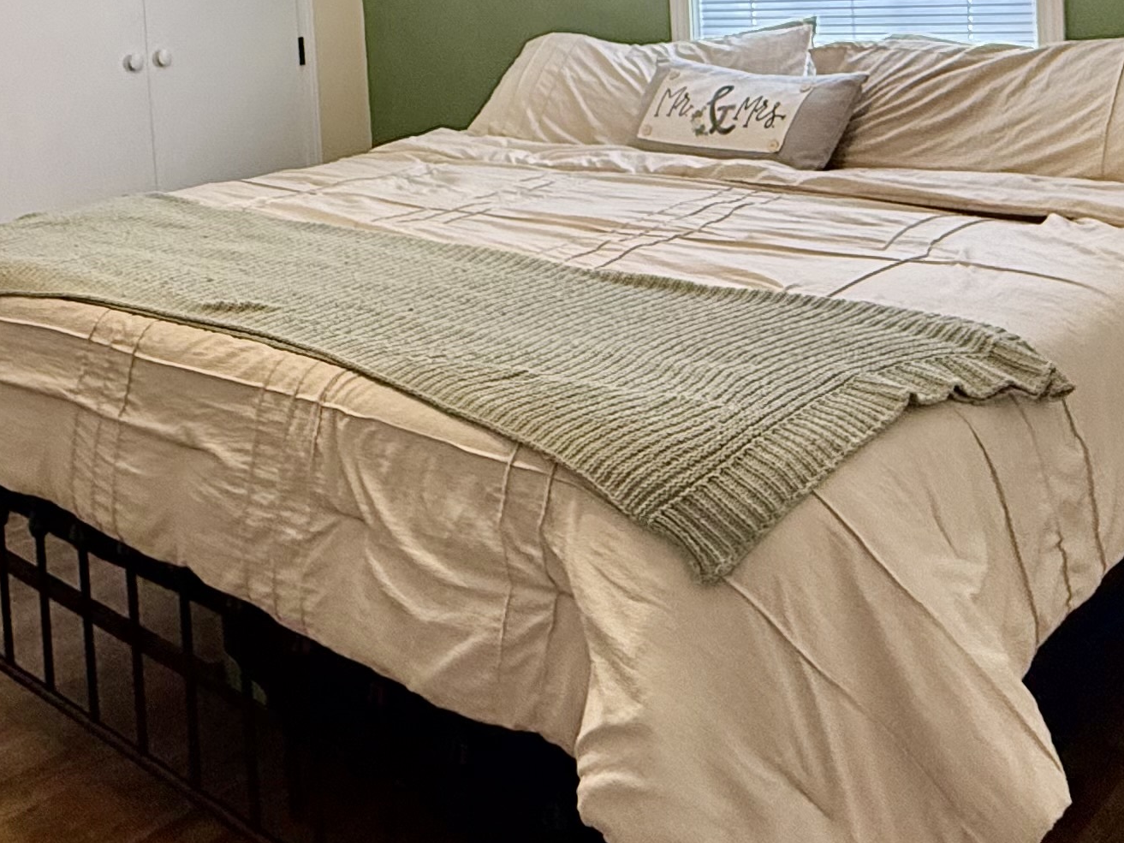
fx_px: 1396
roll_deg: +3.6
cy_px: 45
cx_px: 282
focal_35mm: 43
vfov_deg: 31.6
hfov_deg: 42.5
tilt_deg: -2.8
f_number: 2.2
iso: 320
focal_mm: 2.22
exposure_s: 1/120
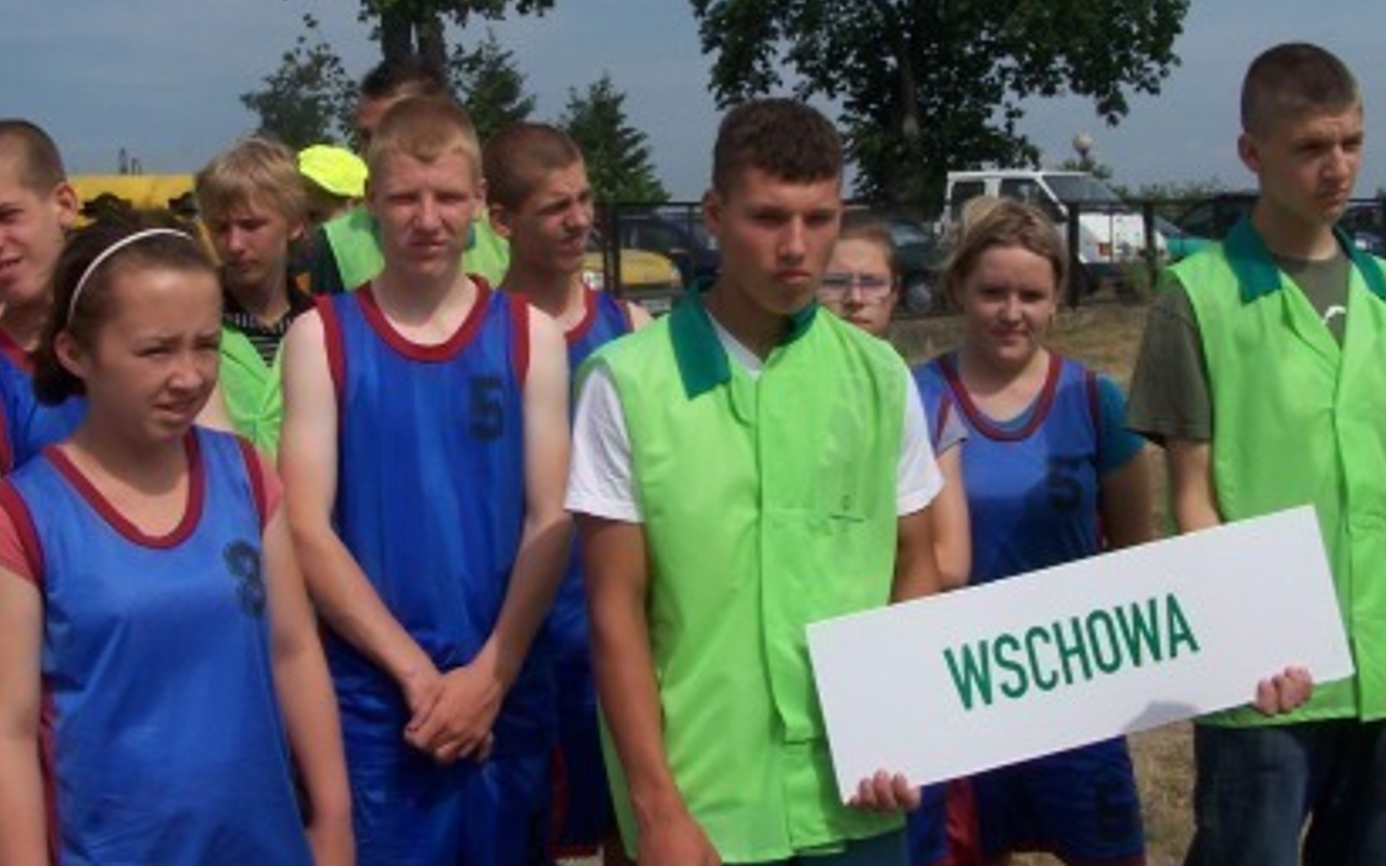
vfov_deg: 26.3
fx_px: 1851
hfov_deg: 41.0
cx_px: 678
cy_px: 339
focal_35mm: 49
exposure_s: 1/800
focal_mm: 6.3
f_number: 5.6
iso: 80
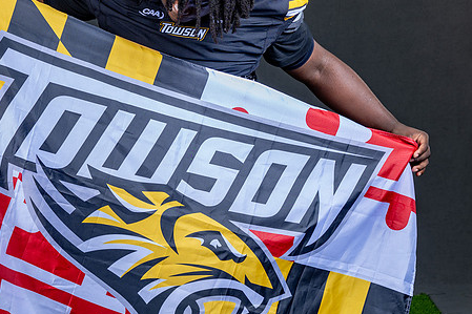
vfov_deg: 15.2
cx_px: 231
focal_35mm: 90
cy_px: 138
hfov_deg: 22.6
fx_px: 1180
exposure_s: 1/200
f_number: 6.3
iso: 100
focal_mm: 46
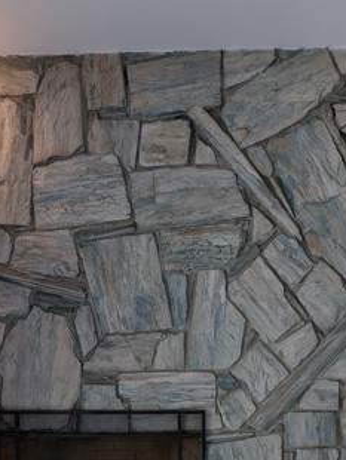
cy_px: 329
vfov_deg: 53.5
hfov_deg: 42.8
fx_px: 439
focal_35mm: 33
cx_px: 137
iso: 52
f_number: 2.2
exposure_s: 1/40
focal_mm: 2.35
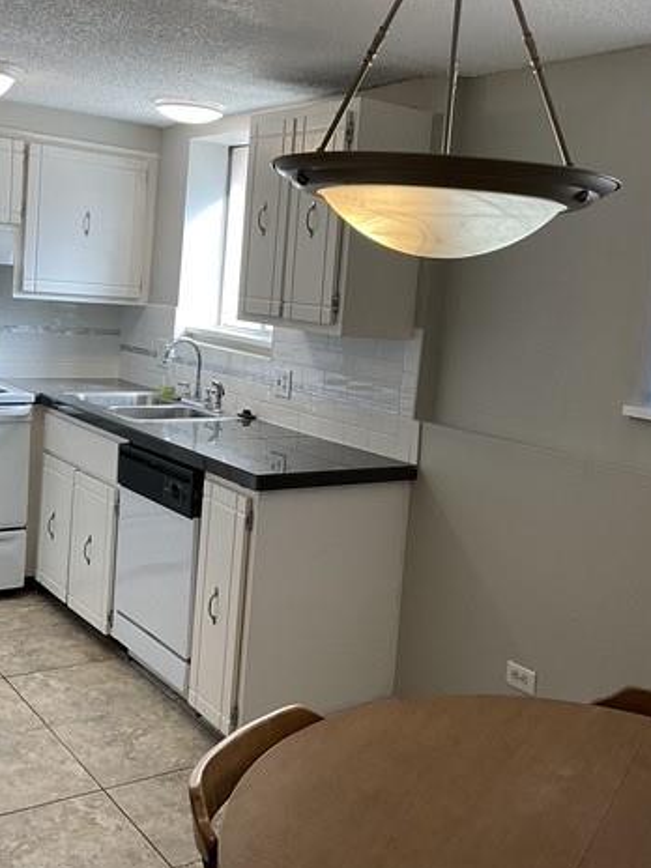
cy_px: 385
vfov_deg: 46.7
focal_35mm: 40
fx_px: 1003
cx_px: 342
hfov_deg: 36.0
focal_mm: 3
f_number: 1.8
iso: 50
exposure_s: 1/120
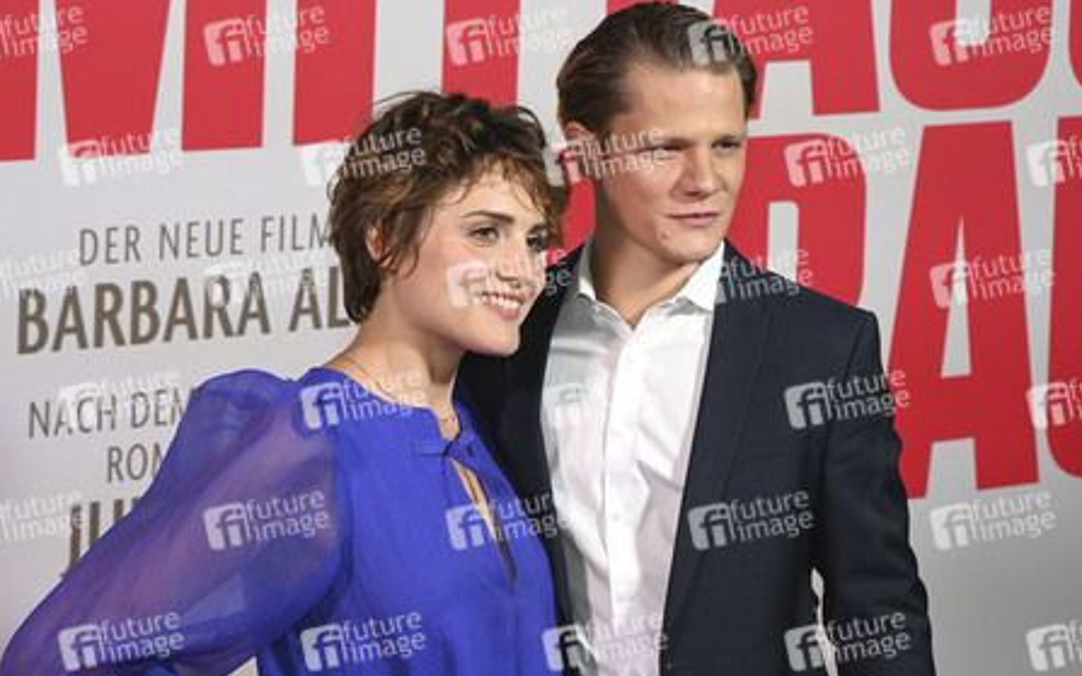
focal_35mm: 72
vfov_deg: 18.1
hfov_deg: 28.6
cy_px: 339
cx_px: 541
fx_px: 2122
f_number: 7.1
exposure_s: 1/200
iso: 2000
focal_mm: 70
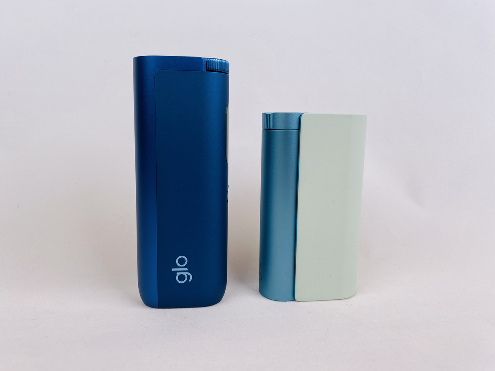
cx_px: 248
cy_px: 186
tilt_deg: -10.3
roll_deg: -0.8
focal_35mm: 26
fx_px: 372
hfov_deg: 67.3
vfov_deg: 53.1
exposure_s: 1/669
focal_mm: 4.25
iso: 32
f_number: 1.8
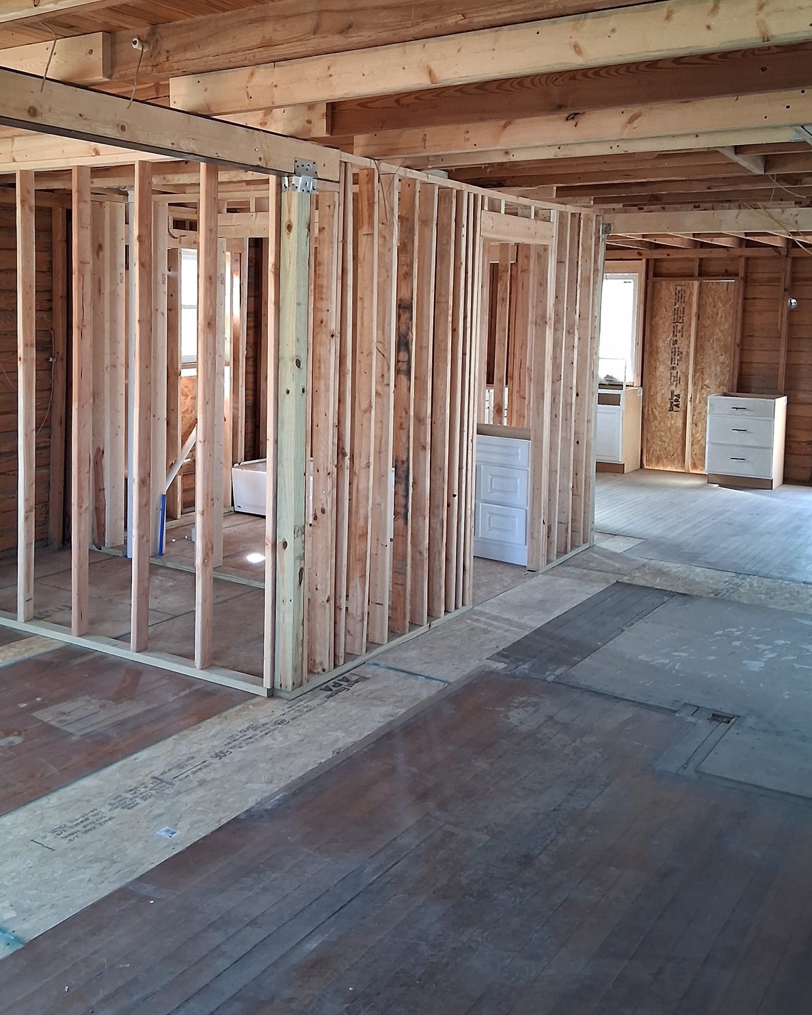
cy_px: 383
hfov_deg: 42.0
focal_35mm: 35
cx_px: 313
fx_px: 1051
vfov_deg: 51.0
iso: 320
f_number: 1.8
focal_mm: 3.98
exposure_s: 1/60
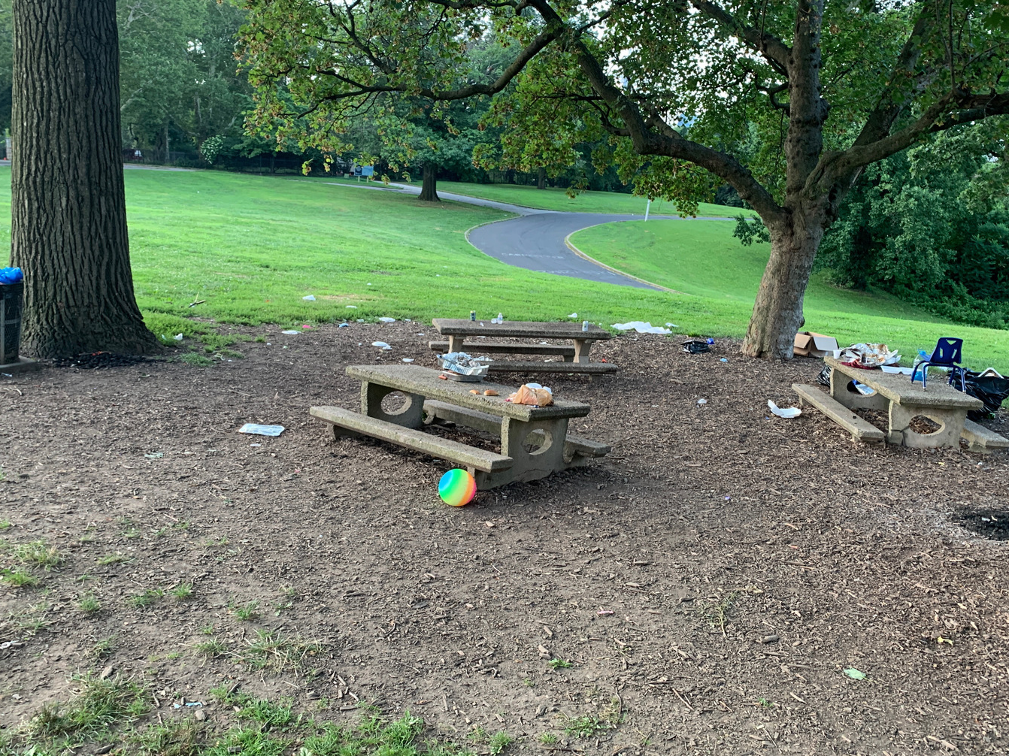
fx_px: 903
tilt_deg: -10.7
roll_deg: -1.9
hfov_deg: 58.4
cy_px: 373
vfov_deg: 45.4
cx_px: 512
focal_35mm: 31
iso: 125
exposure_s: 1/60
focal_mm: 4.25
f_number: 1.8
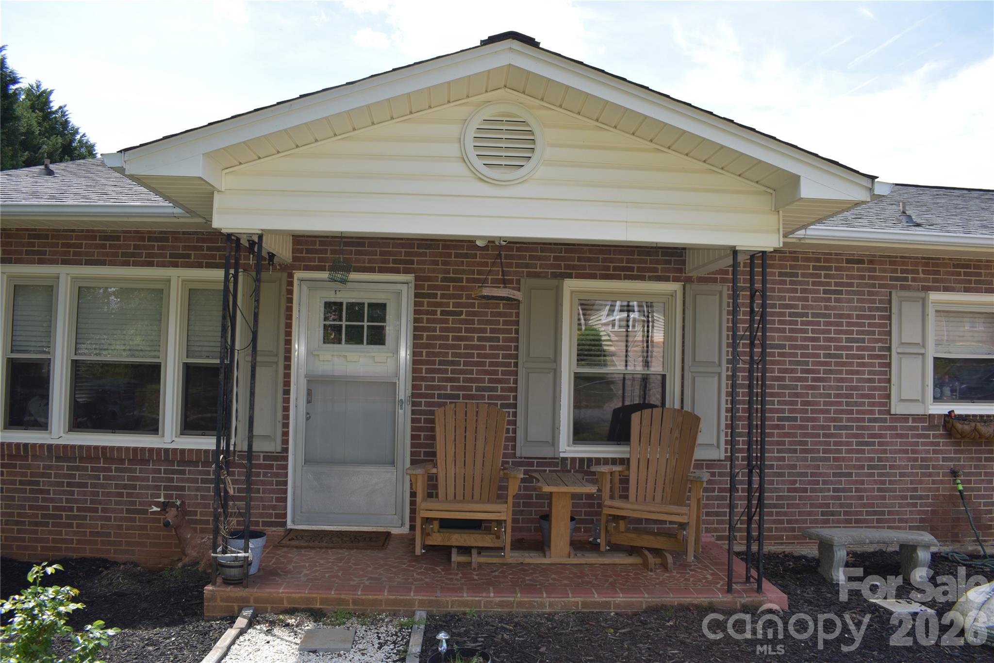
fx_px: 745
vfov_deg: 47.9
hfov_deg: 67.4
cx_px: 497
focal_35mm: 27
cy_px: 332
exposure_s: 1/200
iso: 100
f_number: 6.3
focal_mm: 18
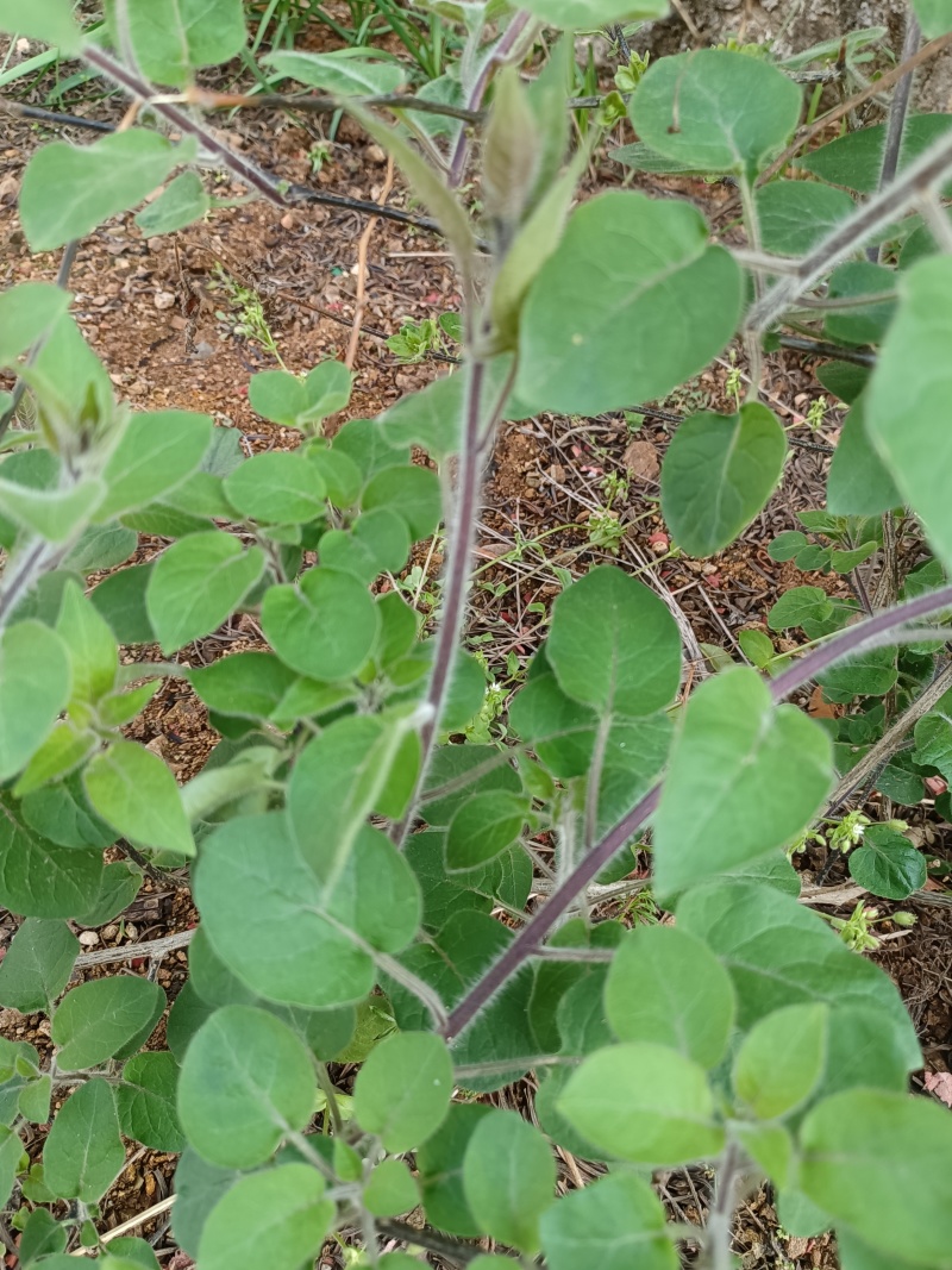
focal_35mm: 27
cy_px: 635
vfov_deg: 65.3
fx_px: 990
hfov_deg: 51.3
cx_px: 476
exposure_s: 1/100
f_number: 1.9
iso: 253
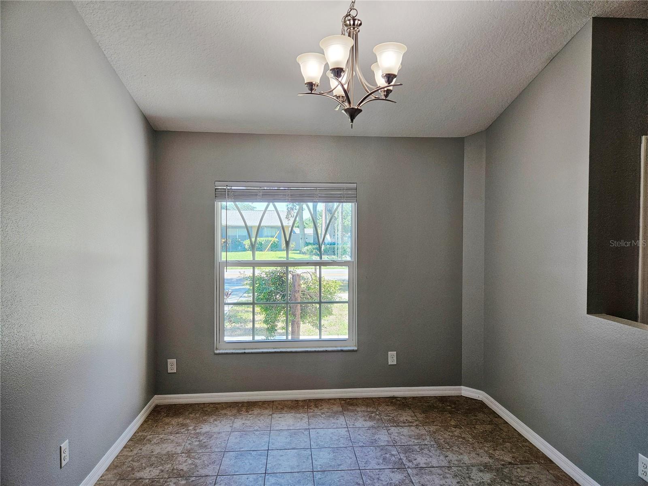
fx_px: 431
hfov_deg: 73.9
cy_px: 243
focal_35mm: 23
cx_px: 324
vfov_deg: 58.9
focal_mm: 5.4
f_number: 1.8
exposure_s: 1/120
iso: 80
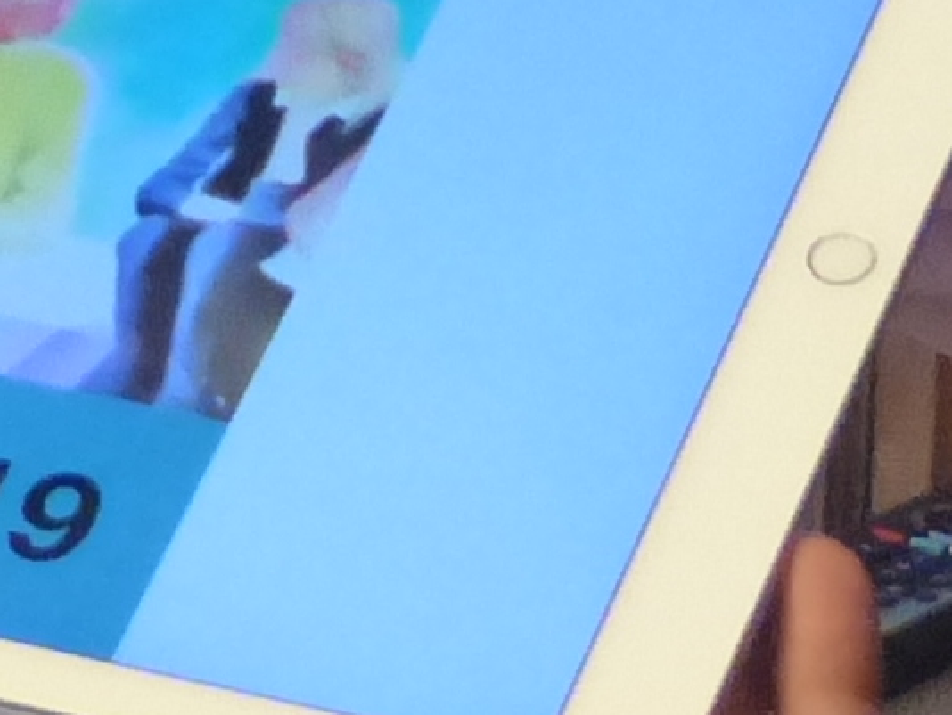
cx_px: 549
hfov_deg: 6.5
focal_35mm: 307
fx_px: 8447
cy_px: -1059
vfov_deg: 4.7
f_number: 2.8
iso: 800
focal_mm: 7.4
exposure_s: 1/60
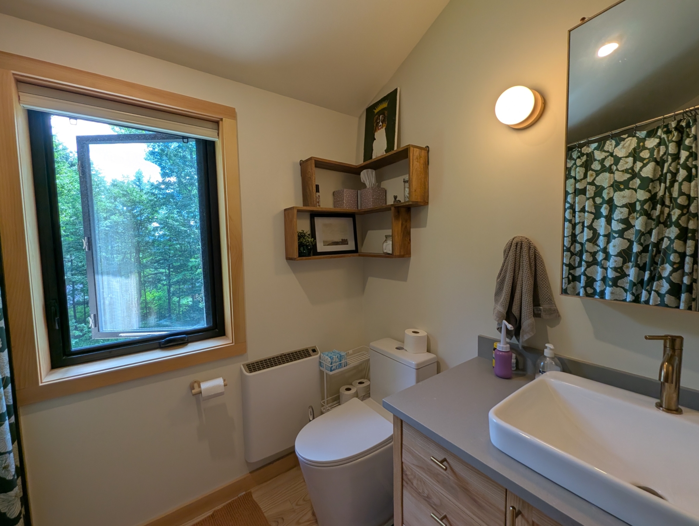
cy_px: 263
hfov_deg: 106.1
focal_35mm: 13
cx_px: 350
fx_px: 263
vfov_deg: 90.1
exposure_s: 1/120
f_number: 2.2
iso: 62
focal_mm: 1.95
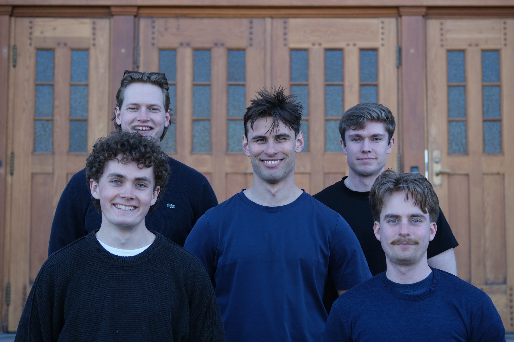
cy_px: 171
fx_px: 1071
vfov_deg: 18.2
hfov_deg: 27.0
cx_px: 257
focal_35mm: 75
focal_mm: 50
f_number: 3.2
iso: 125
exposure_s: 1/210
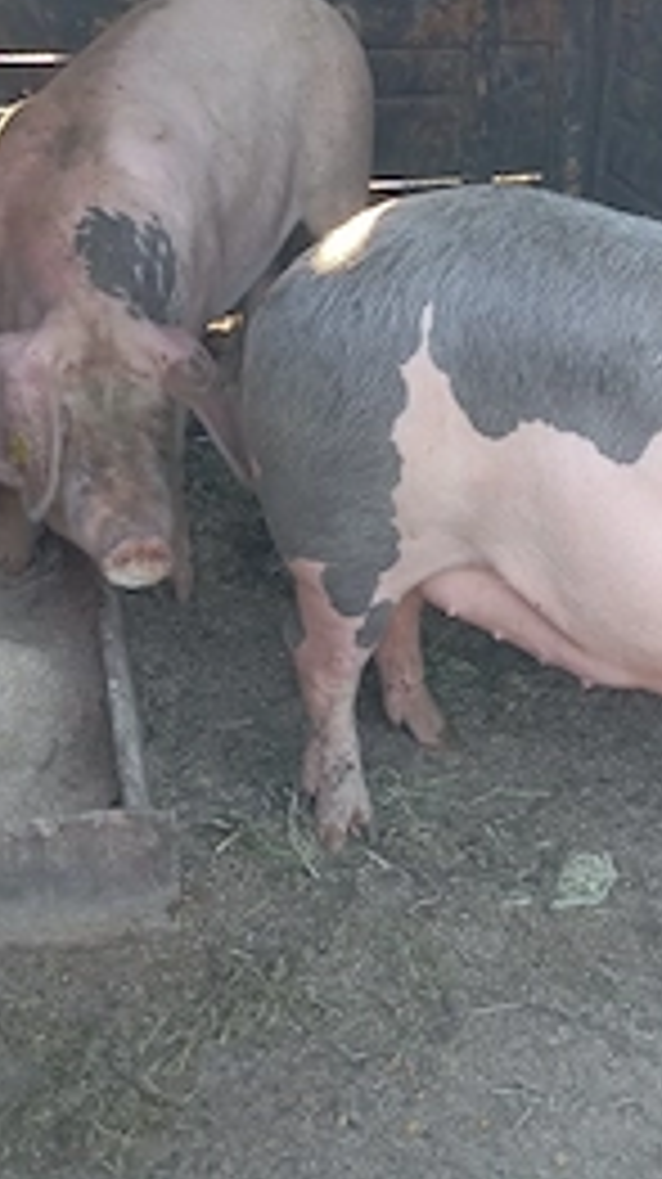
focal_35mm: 58
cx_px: 522
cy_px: 675
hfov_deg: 20.5
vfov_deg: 36.0
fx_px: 1813
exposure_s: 1/50
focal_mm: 4.27
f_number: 1.8
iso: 281
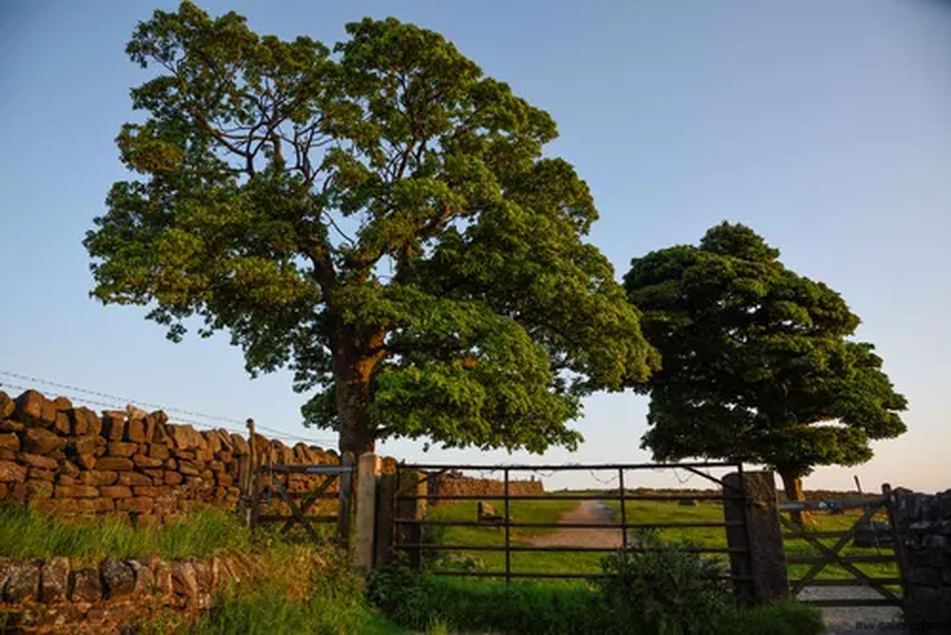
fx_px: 634
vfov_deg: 53.2
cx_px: 476
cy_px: 318
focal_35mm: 24
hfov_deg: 73.7
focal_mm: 24
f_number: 6.3
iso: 400
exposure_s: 1/320
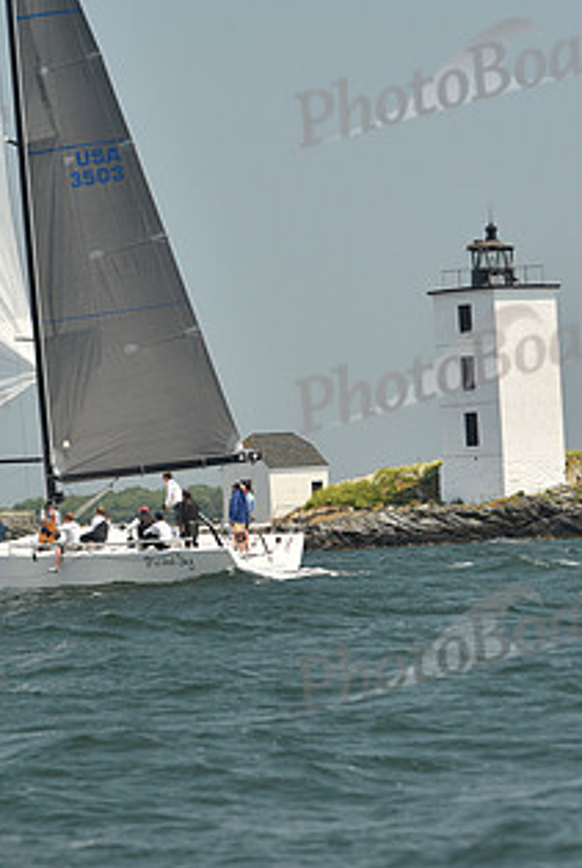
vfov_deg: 8.6
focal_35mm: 239
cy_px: 259
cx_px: 153
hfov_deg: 5.8
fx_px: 5776
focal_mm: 130
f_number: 5.6
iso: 250
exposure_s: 1/640
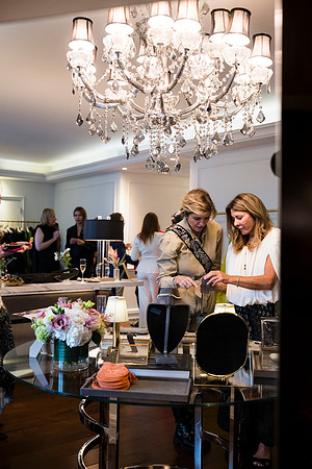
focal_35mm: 35
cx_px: 156
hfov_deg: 37.9
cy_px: 234
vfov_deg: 54.4
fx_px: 455
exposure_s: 1/160
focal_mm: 35
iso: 2500
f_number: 3.2
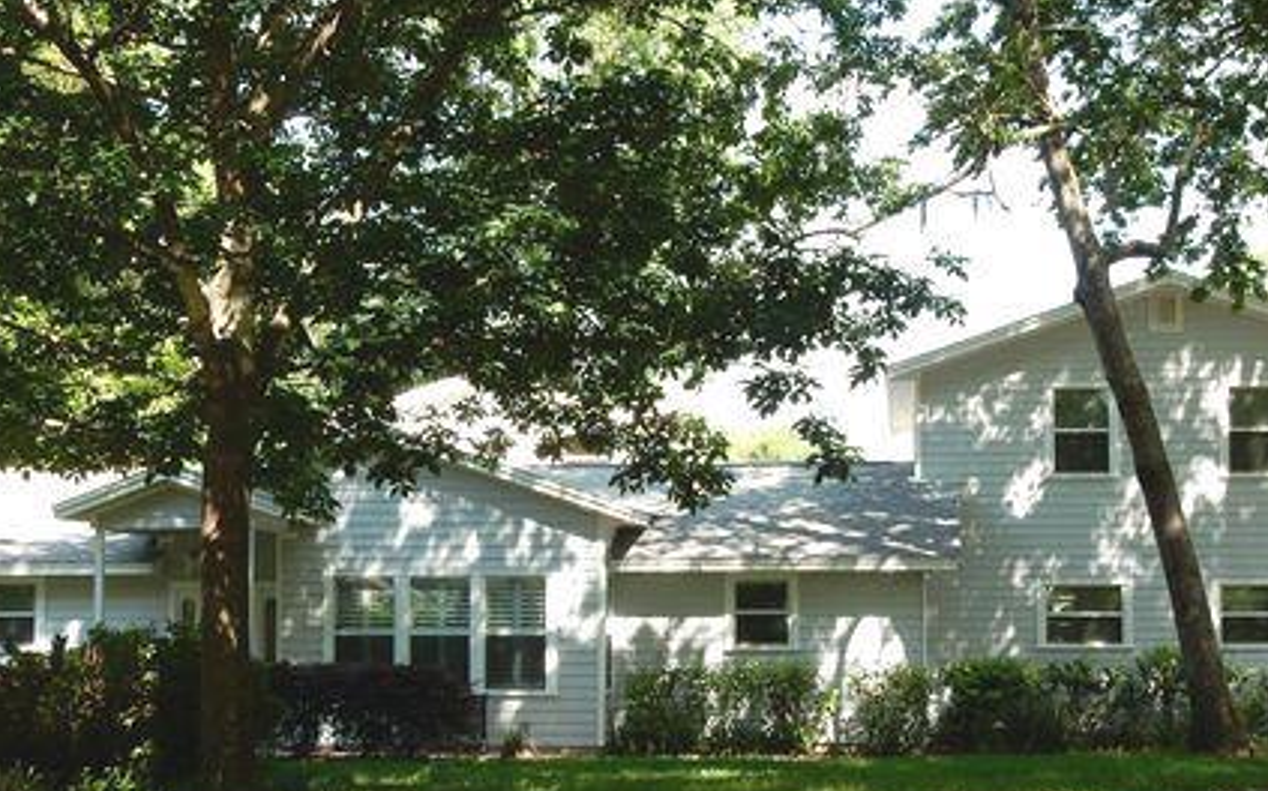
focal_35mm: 69
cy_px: 446
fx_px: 2383
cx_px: 704
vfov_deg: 18.8
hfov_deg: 29.8
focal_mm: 7.6
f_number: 4.2
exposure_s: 1/200
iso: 125
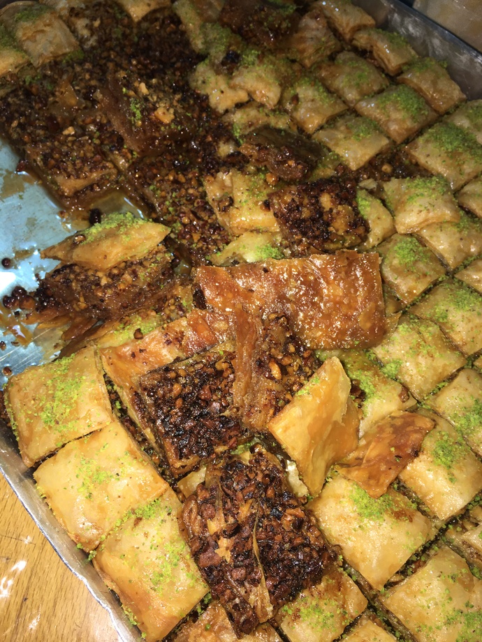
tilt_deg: -62.9
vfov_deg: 61.7
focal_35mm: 29
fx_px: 538
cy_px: 321
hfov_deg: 48.2
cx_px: 241
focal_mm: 4.15
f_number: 2.2
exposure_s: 1/33
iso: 32
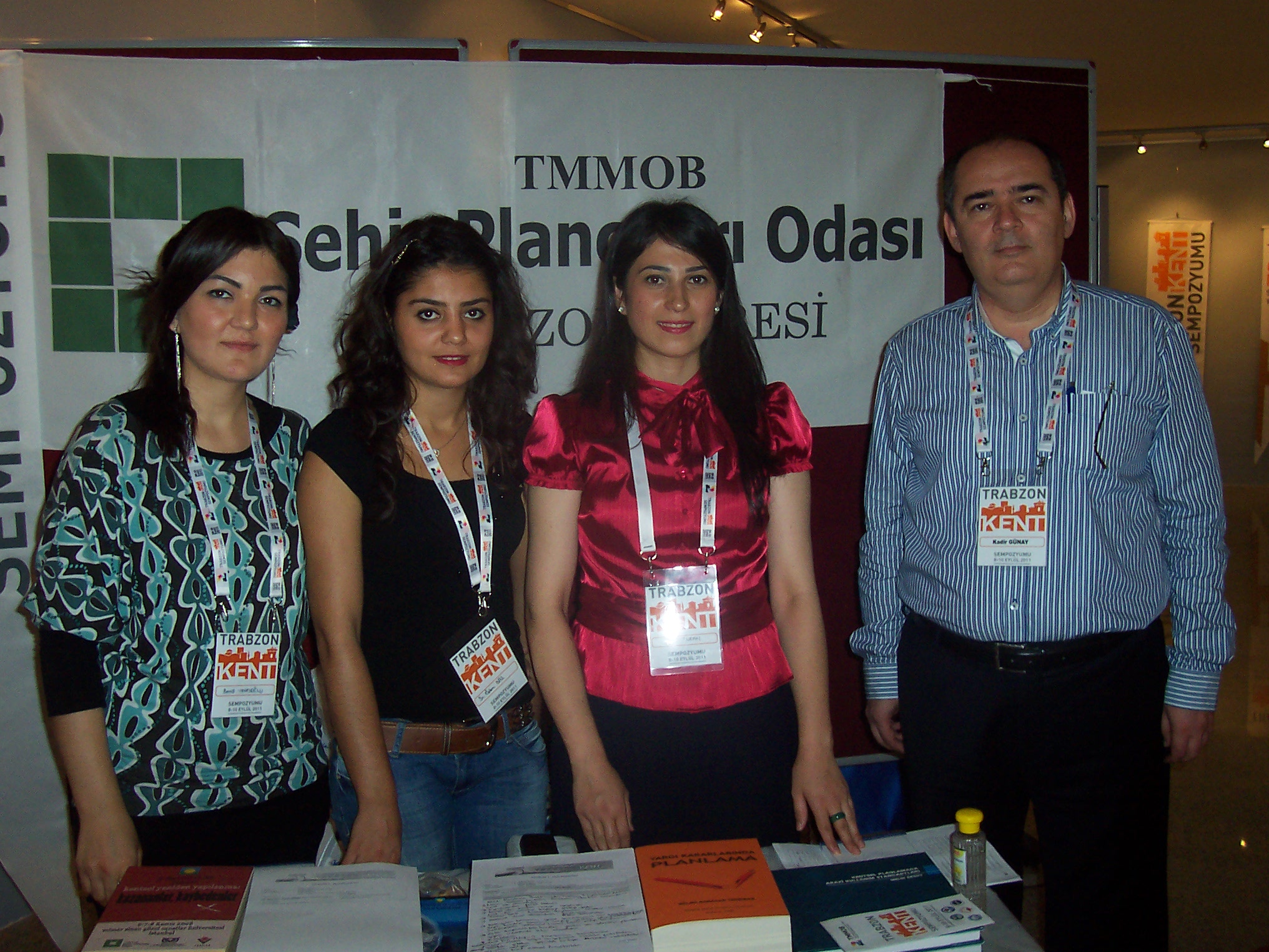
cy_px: 476
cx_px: 634
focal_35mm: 37
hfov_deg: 50.1
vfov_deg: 38.7
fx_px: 1356
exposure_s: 1/60
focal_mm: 5.6
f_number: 2.8
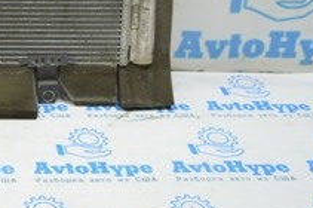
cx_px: -98
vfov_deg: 13.0
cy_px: -97
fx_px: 868
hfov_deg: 18.9
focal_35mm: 100
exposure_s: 1/40
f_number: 3.8
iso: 400
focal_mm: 22
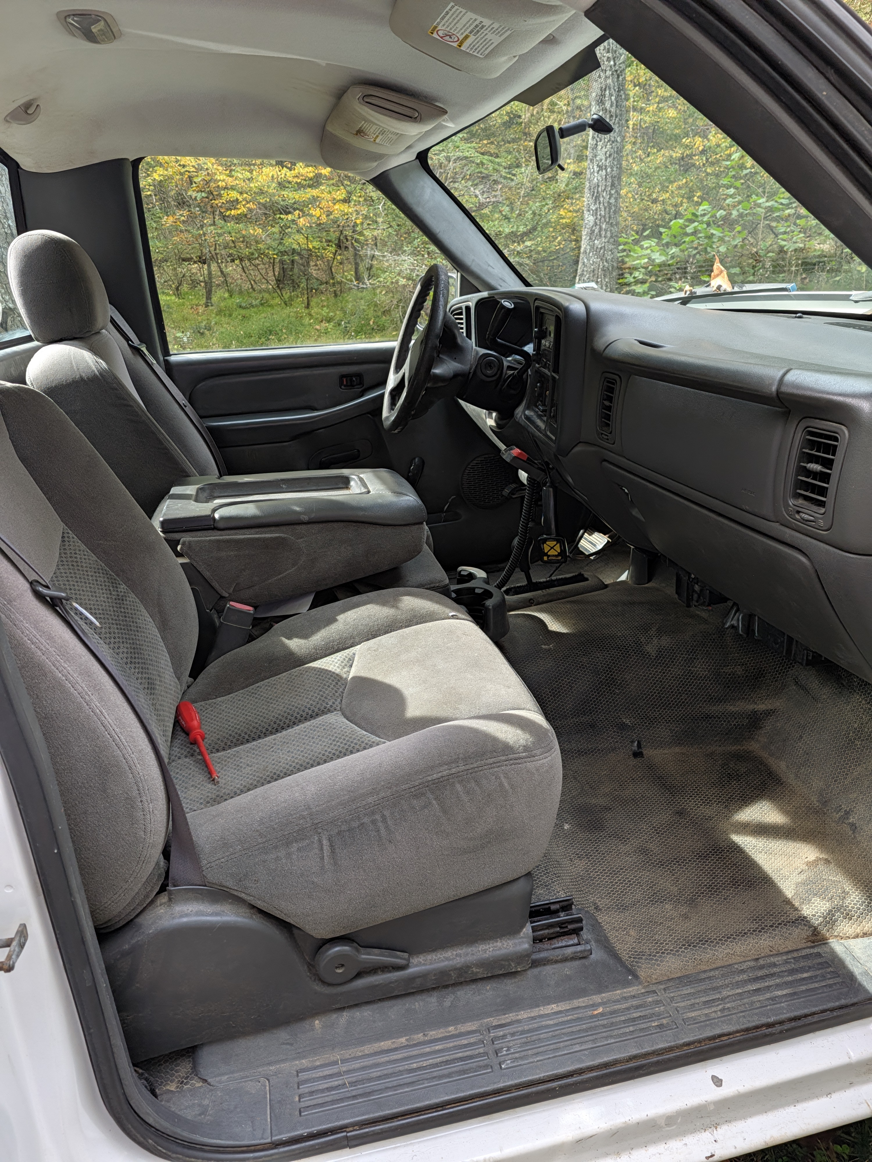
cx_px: 436
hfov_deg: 58.9
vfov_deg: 73.9
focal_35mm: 23
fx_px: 773
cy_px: 581
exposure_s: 1/58.9
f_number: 1.7
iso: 22
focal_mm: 5.28
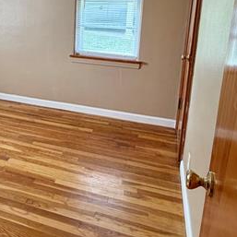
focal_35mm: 37
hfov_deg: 42.5
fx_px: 287
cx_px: 41
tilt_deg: -11.9
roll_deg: +0.3
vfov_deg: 43.3
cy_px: 56
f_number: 2.2
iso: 100
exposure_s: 1/120
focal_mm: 2.22
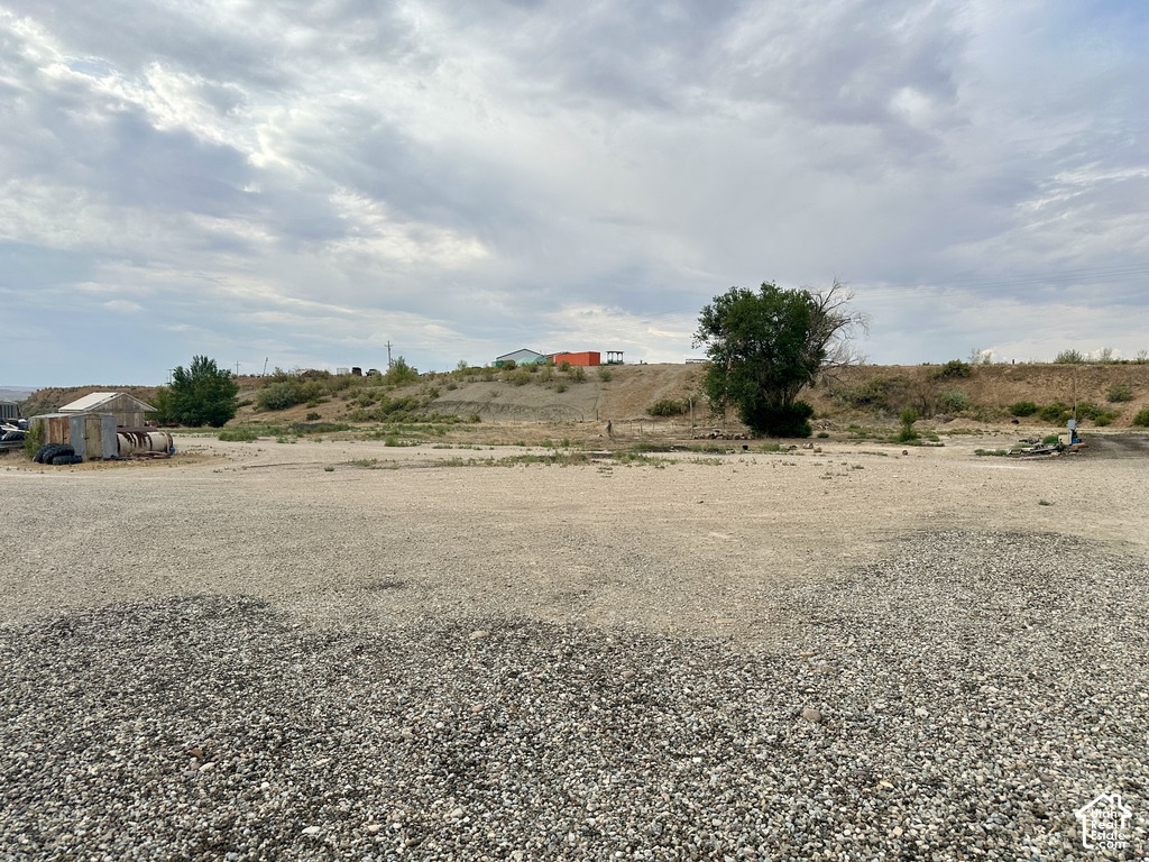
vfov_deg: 56.8
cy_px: 431
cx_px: 574
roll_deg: -1.4
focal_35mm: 24
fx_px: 797
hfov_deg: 71.6
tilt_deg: -1.6
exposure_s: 1/4762
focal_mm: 6.86
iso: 80
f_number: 1.78
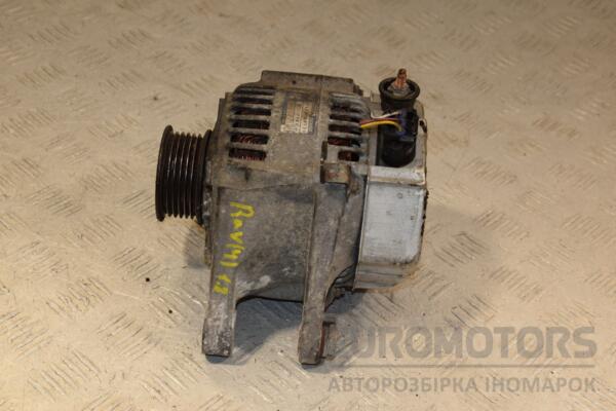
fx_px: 1155
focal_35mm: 68
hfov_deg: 29.9
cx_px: 308
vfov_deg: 20.2
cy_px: 206
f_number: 9
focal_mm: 45
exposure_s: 1/200
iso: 800
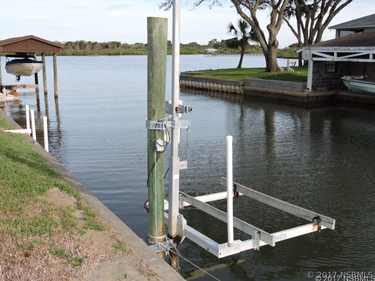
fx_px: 433
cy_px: 140
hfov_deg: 46.8
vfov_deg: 36.0
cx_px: 188
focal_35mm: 40
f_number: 3.8
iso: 125
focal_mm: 7.2
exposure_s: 1/640
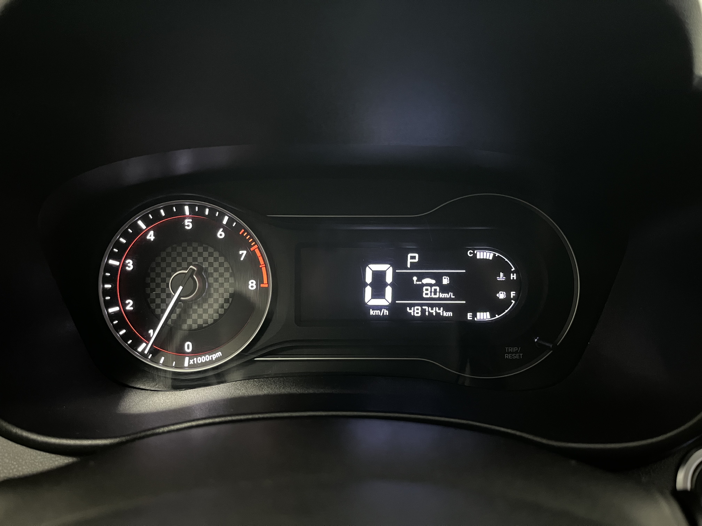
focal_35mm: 26
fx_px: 527
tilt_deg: -19.3
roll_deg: -1.0
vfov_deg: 53.1
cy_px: 263
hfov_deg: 67.3
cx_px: 351
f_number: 1.6
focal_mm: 5.1
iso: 1000
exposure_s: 1/17
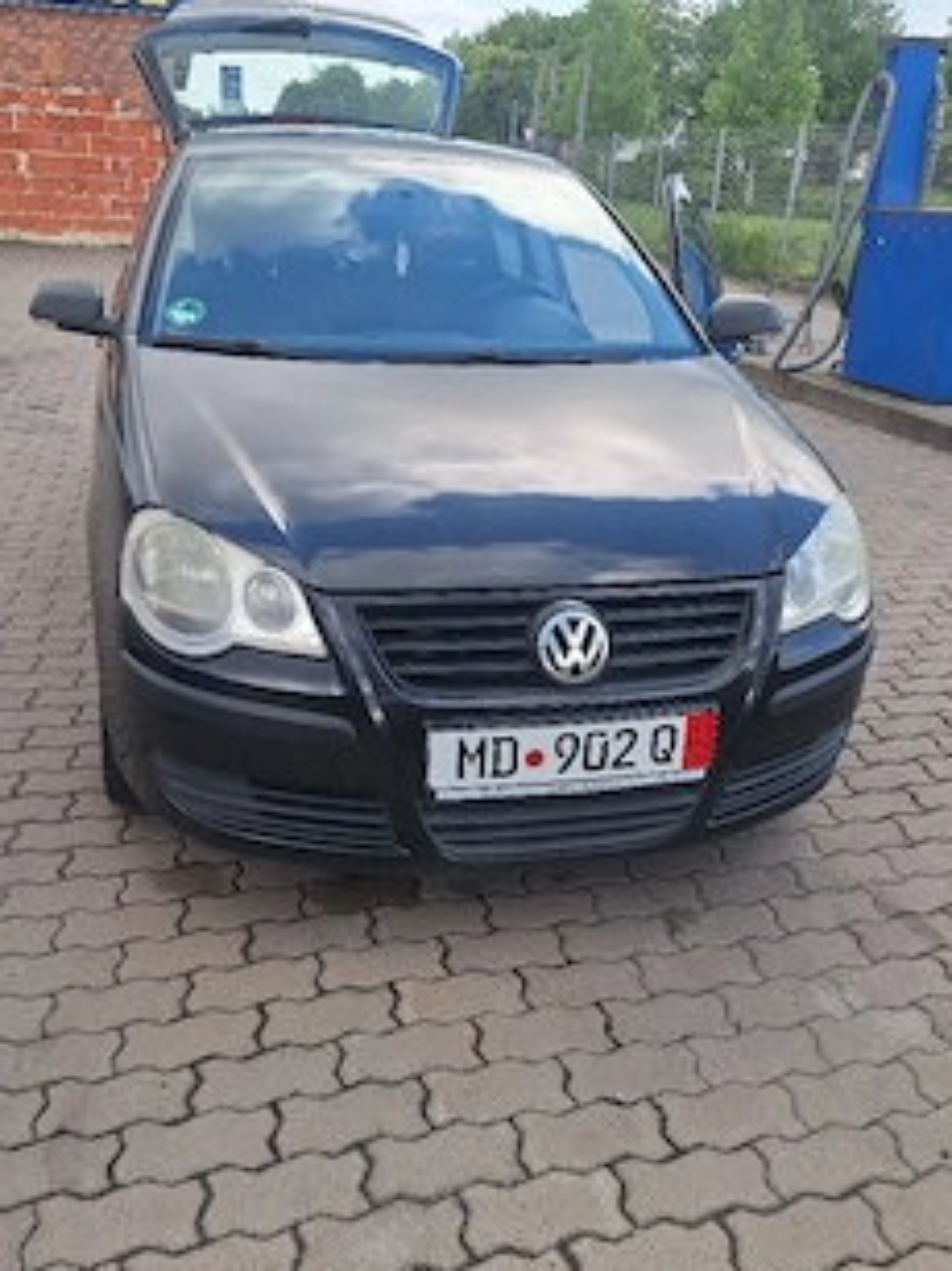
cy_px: 629
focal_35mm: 30
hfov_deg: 46.8
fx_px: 1101
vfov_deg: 60.0
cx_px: 484
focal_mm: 5.54
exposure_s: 1/833
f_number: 1.8
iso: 40
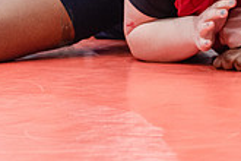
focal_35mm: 281
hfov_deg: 7.3
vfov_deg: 4.9
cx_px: 254
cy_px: -42
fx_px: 1881
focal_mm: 80
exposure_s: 1/320
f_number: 3.5
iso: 4000
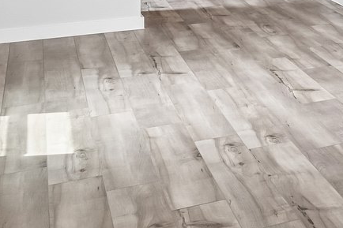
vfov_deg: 14.3
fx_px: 832
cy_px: -142
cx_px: 706
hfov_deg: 16.7
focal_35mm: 87
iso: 400
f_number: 8
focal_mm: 18.5
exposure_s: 1/20
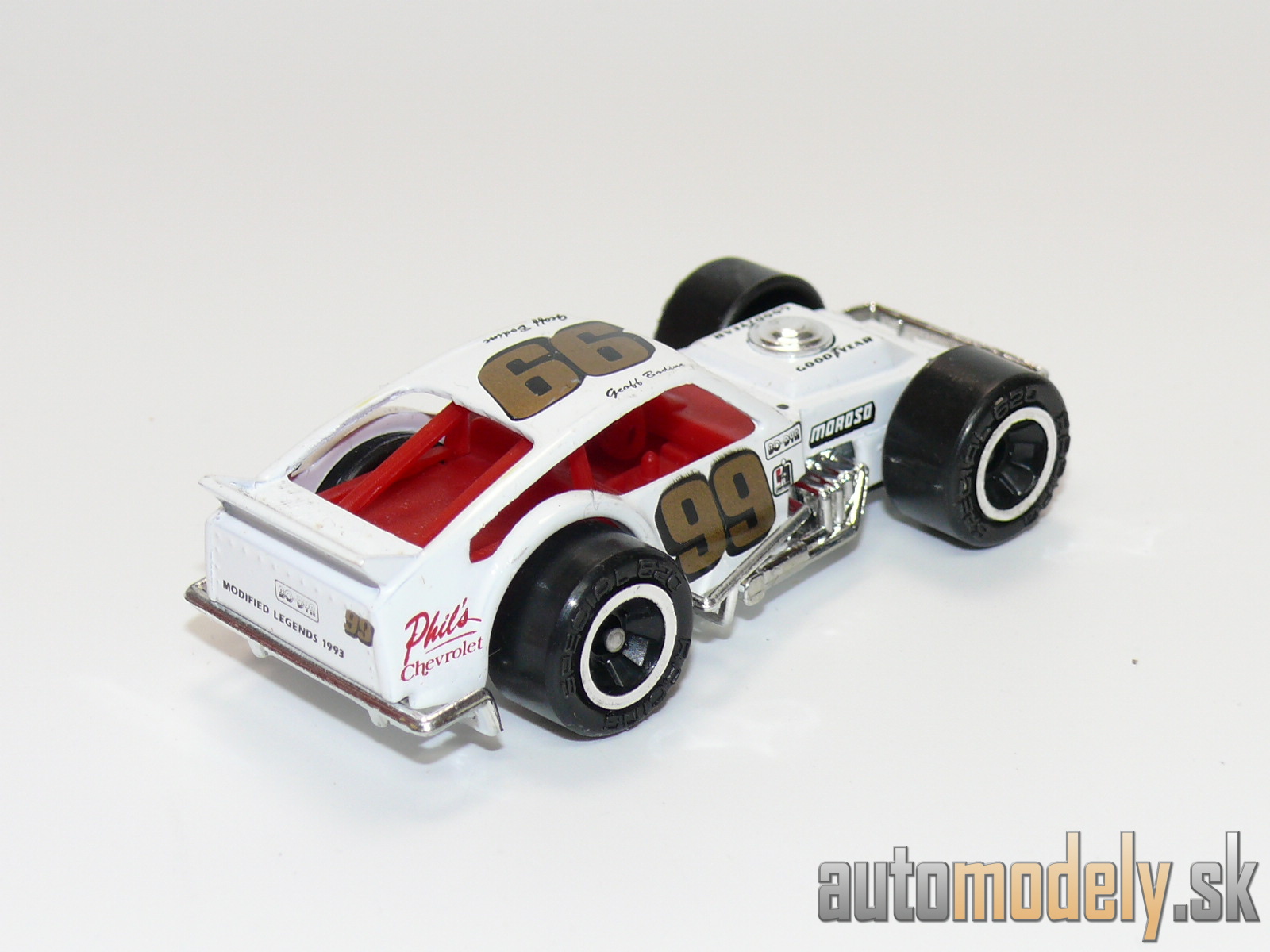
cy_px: 476
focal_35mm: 89
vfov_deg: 16.6
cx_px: 635
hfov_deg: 22.0
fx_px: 3265
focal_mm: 12.5
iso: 100
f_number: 4
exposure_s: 1/30
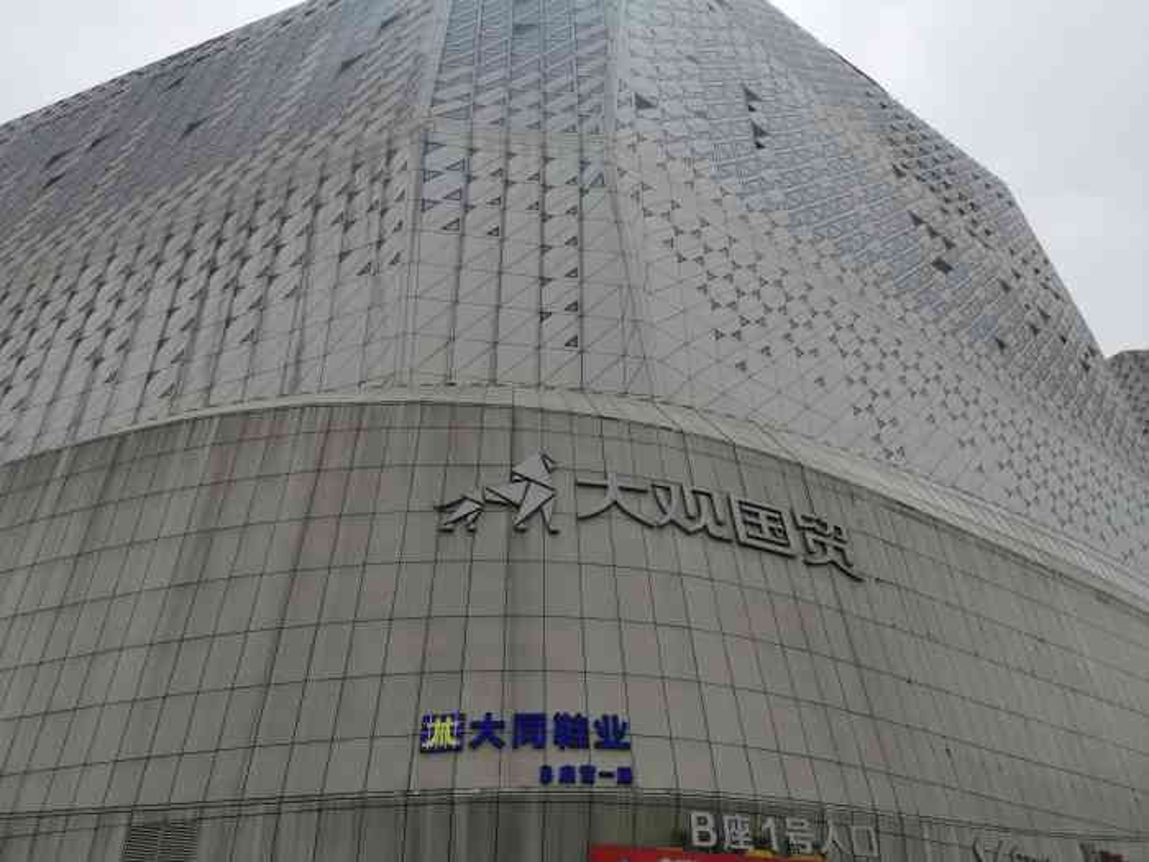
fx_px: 863
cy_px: 431
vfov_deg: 53.1
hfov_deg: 67.3
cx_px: 574
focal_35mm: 26
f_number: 1.8
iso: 50
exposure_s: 1/5000
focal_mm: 4.75
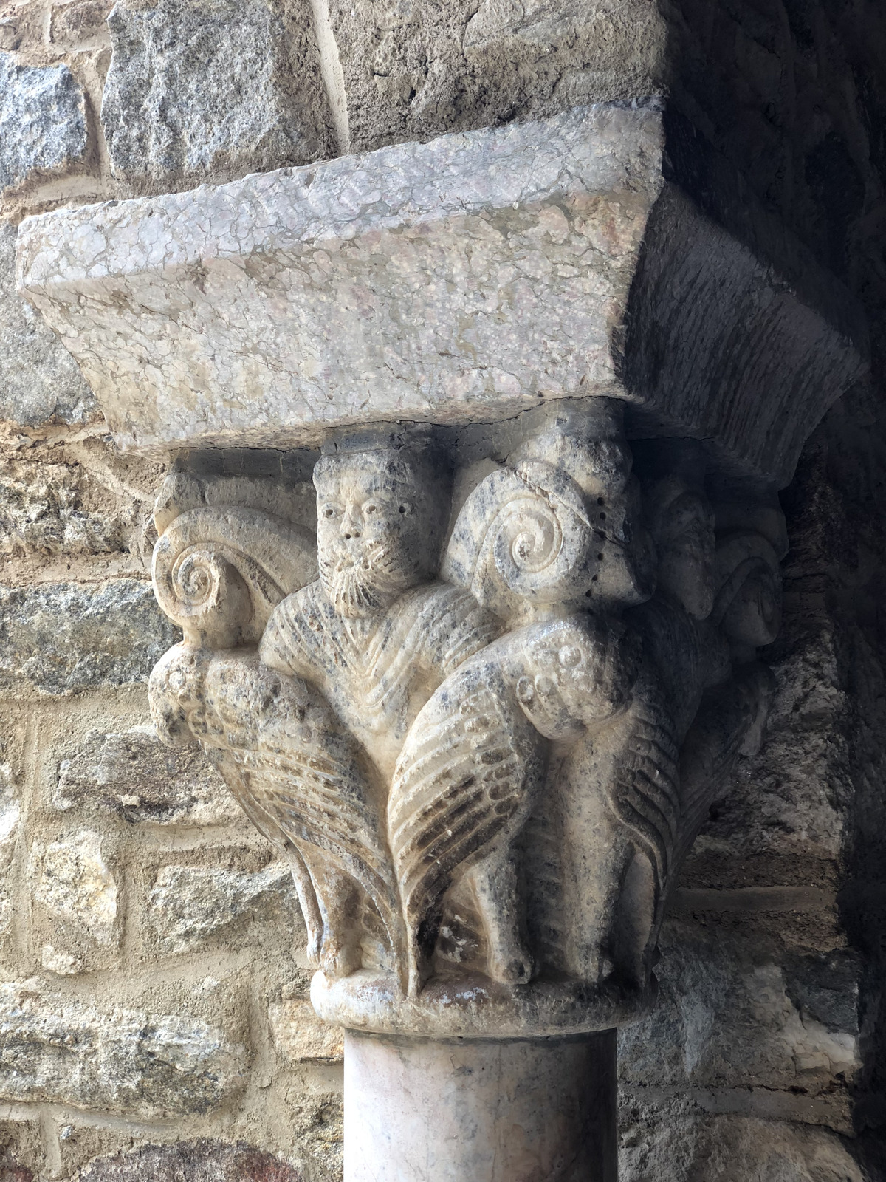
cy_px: 591
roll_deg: +0.6
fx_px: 1775
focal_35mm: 52
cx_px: 443
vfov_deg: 36.8
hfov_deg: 28.0
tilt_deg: +8.2
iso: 20
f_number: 2.4
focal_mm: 6
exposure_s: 1/60
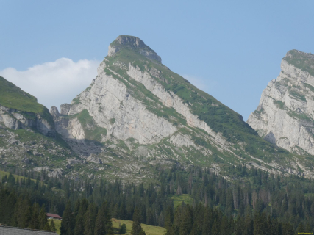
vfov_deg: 11.0
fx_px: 1224
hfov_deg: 14.6
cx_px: 157
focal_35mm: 135
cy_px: 118
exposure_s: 1/400
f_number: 5.3
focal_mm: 24.2
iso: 80
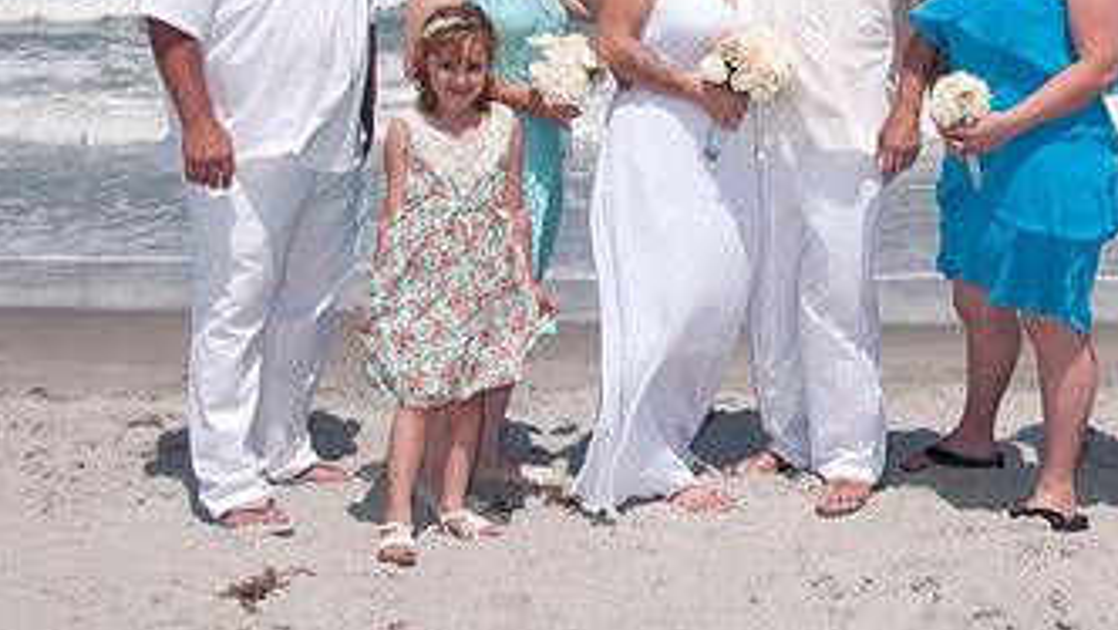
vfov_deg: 16.1
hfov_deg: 28.1
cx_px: 862
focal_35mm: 74
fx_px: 2194
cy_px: 66
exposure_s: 1/250
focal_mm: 27
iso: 100
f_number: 13
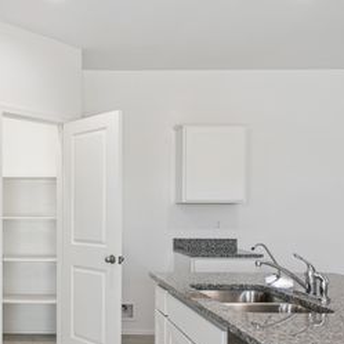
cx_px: 35
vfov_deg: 40.7
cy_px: 208
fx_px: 461
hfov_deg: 38.2
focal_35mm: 41
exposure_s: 1/30
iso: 320
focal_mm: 24
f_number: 8
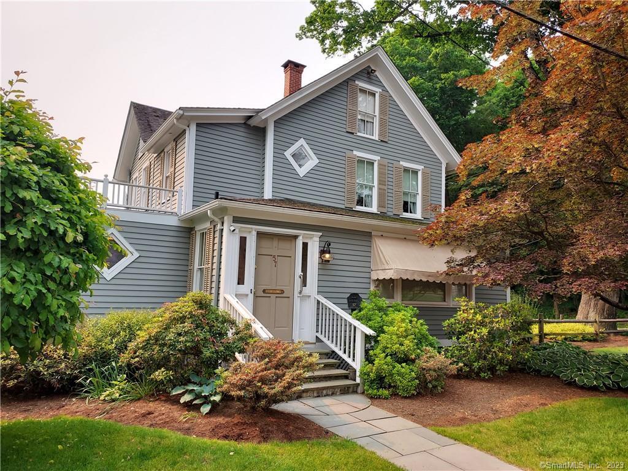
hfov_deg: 71.6
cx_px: 314
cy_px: 236
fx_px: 435
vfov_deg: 56.8
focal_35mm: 24
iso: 40
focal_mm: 4.6
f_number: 1.8
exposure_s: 1/374
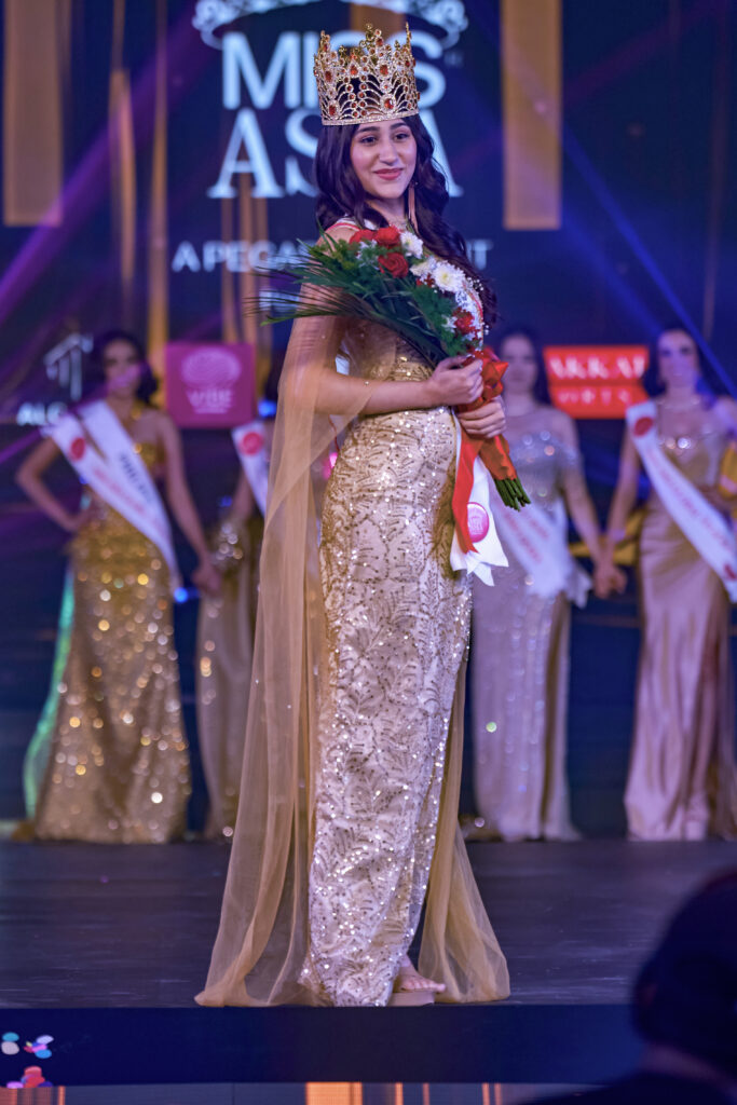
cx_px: 368
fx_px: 5832
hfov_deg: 7.2
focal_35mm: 190
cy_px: 552
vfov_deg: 10.8
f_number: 2.8
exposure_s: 1/200
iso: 1600
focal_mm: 127
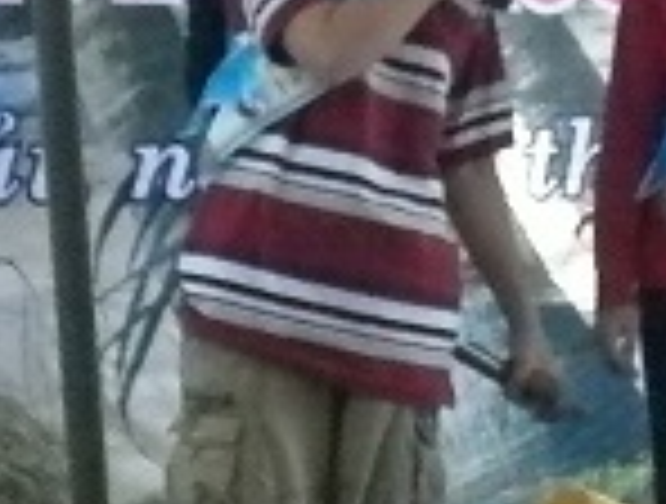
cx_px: 358
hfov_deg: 8.1
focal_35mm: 245
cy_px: -86
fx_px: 4729
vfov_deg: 6.1
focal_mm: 12.3
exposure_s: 1/250
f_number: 11.9
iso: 1600
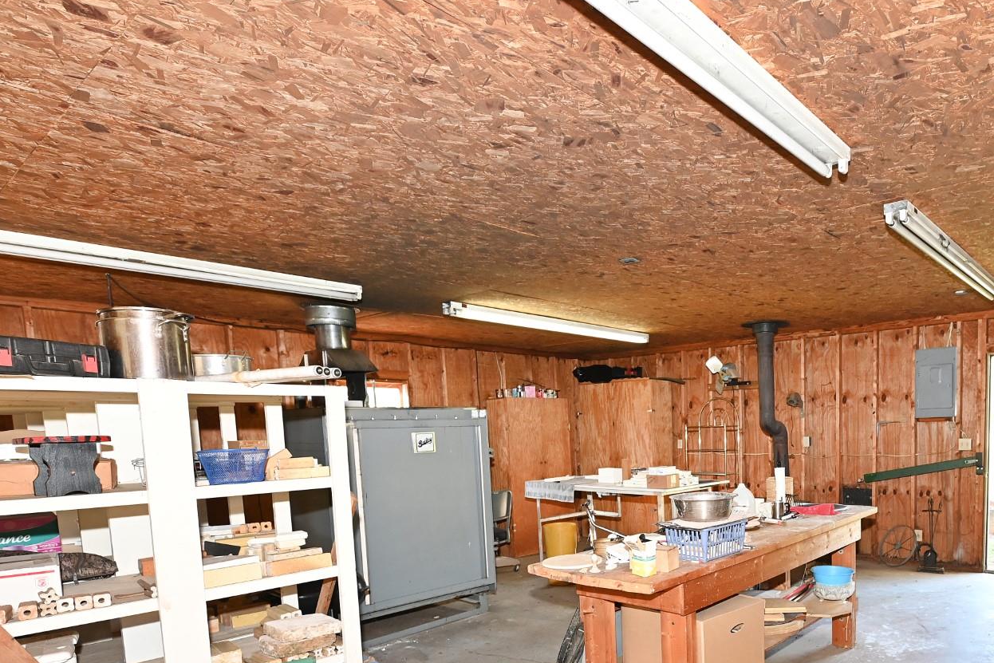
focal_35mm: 23
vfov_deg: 53.0
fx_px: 635
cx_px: 688
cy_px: 485
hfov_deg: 73.0
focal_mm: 14
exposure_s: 1/60
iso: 1000
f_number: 4
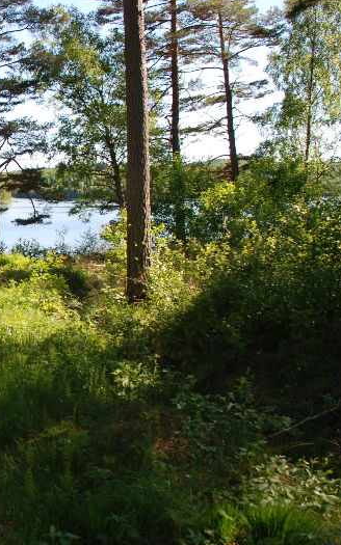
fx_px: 625
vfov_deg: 47.2
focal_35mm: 42
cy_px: 267
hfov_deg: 27.2
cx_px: -60
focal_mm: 18
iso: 125
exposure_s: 1/125
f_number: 5.6
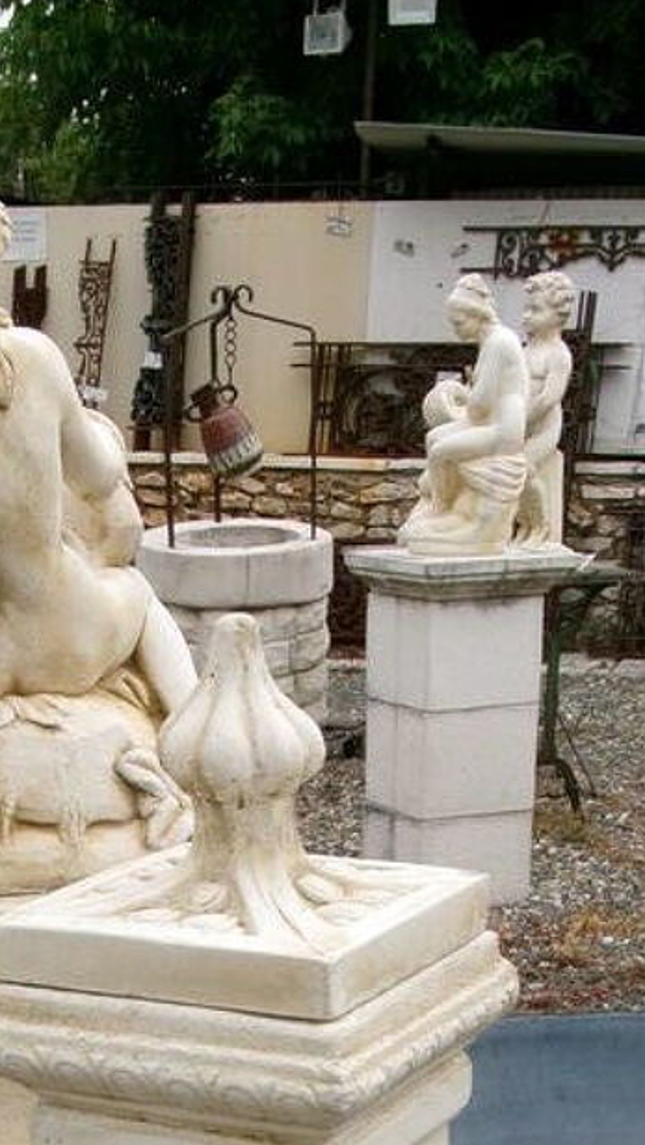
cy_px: 1217
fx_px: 2005
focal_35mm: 66
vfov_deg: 29.2
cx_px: 123
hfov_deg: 18.1
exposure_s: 1/70
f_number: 10.8
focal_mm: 5.1
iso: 100
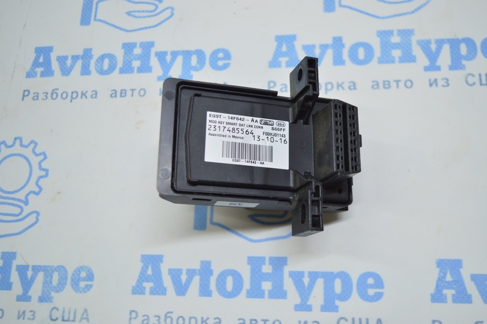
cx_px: 244
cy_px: 162
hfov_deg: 53.2
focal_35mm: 36
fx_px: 487
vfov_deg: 36.8
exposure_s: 1/60
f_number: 4
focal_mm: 24
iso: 400
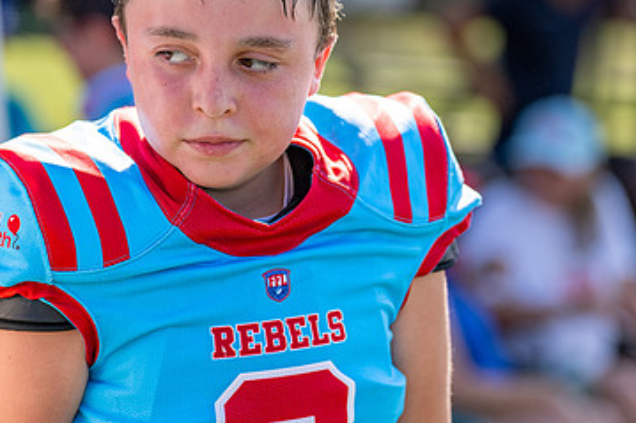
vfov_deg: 6.6
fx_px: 3690
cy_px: 167
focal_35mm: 209
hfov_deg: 9.8
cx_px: 286
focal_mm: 111
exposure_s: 1/1600
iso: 125
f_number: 2.8
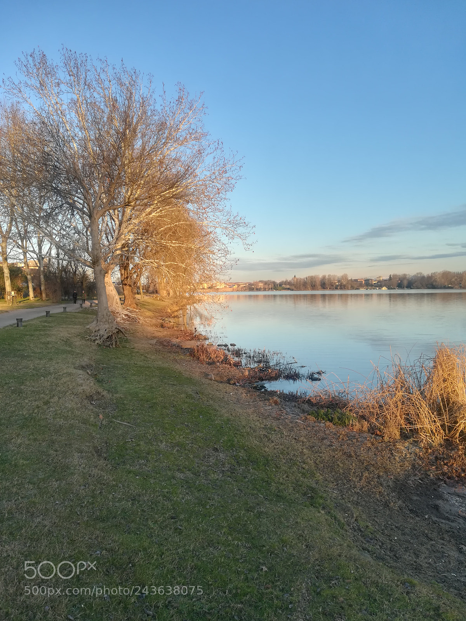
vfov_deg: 67.3
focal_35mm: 26
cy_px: 310
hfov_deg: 53.1
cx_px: 233
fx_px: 467
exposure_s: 1/262
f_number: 2.2
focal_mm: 3.83
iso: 50
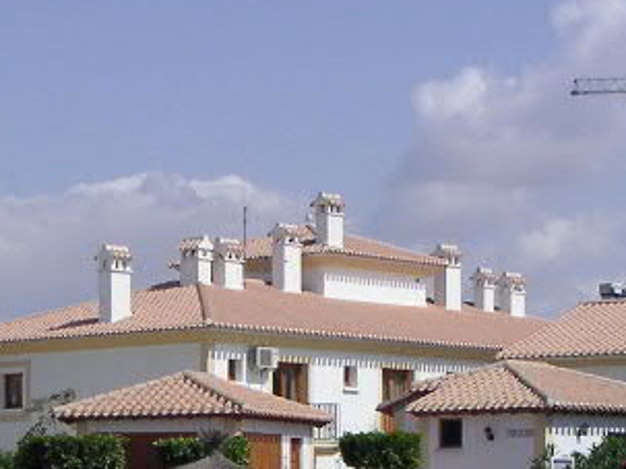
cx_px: 236
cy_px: 463
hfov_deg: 17.0
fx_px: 2097
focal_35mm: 116
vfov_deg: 12.6
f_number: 6.7
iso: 50
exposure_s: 1/350
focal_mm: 5.7
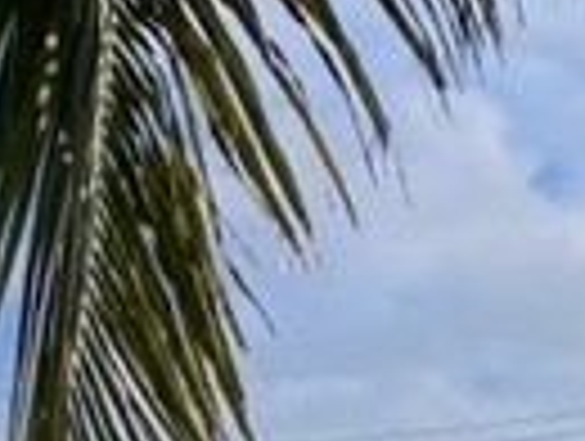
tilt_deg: +5.0
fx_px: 2167
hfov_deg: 15.3
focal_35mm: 128
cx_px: 418
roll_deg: -0.7
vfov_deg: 11.0
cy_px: 742
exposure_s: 1/5814
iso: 32
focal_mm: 4.2
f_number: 1.6
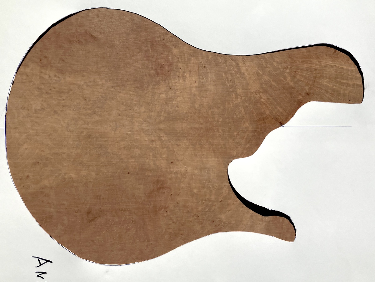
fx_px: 303
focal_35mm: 28
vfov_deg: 49.8
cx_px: 188
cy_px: 141
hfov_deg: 63.4
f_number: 1.8
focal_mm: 3.99
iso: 32
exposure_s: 1/5405
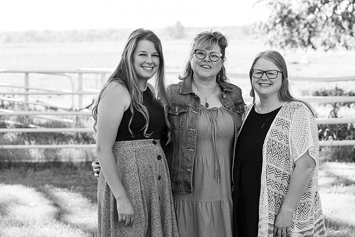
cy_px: 118
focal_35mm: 85
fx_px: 838
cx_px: 178
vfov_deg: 16.1
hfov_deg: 23.9
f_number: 5.6
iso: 500
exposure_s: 1/500
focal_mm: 85
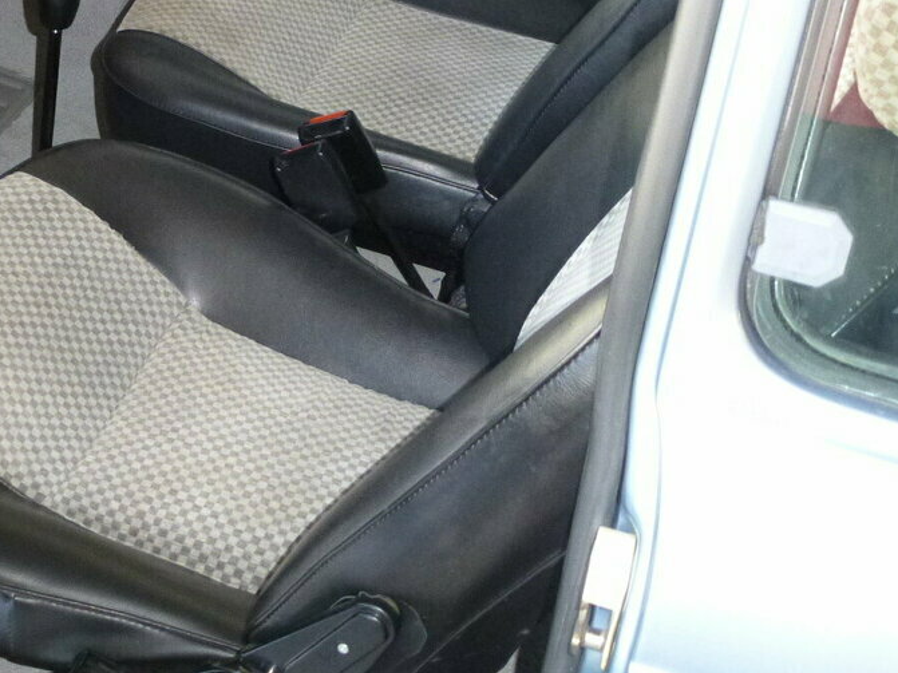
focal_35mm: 68
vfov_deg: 21.2
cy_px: 88
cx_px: 150
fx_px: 1764
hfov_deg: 27.8
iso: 800
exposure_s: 1/60
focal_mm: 6.8
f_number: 3.8
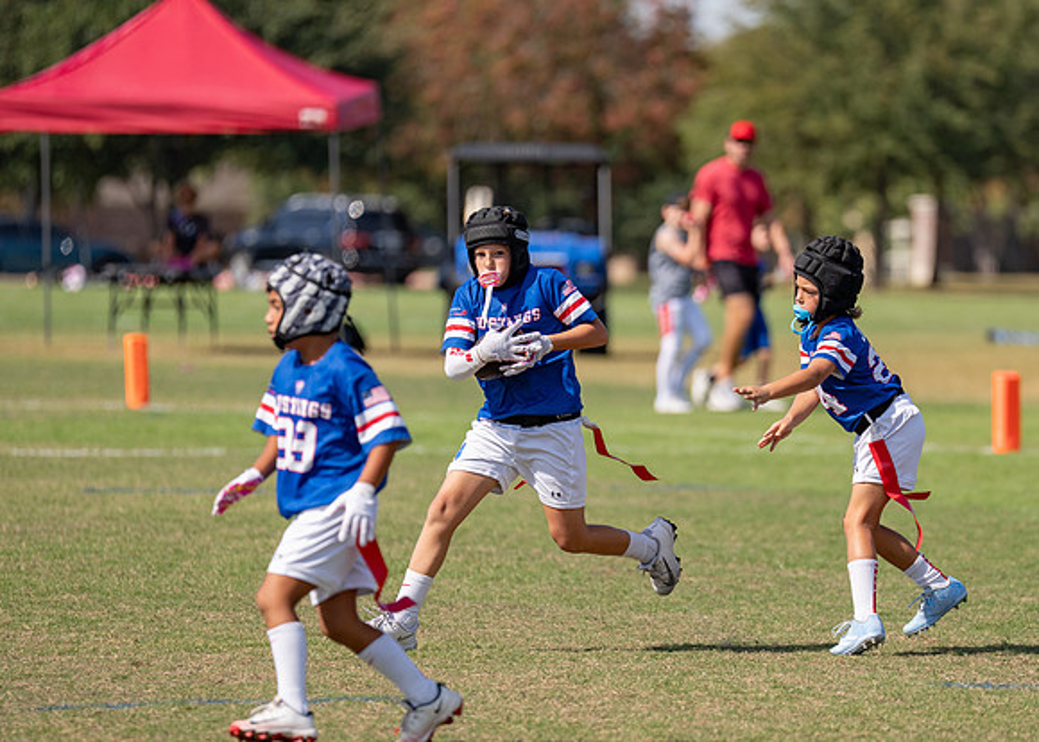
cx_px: 714
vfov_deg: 4.8
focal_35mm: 297
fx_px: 8759
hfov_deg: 6.8
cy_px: 408
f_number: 2.8
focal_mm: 200
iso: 100
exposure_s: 1/2000
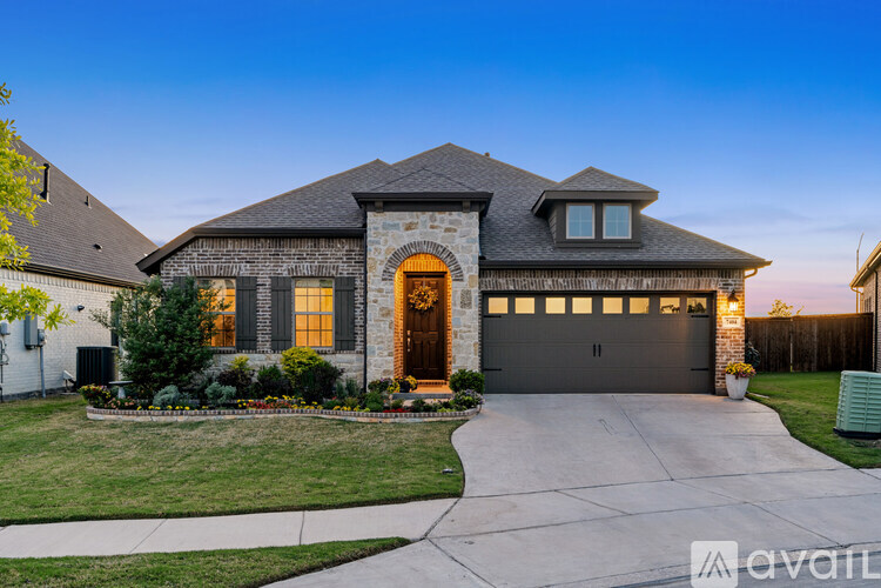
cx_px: 440
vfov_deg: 37.9
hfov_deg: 54.4
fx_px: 856
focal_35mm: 35
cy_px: 294
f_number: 13
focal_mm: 35
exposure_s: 1.3
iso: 100
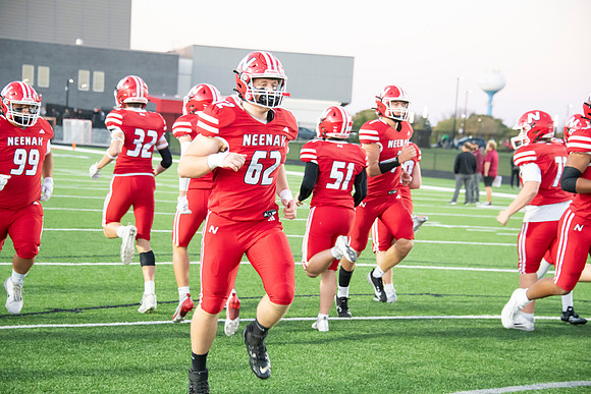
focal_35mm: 98
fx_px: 1609
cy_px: 197
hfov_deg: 20.8
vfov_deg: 14.0
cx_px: 296
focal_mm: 98
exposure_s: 1/400
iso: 8000
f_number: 5.6
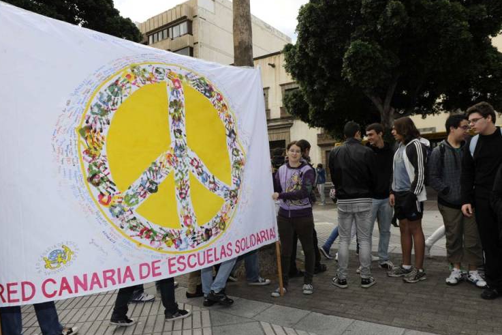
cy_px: 168
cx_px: 242
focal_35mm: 25
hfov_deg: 71.5
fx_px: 349
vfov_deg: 51.3
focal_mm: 24
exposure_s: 1/200
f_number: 7.1
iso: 200
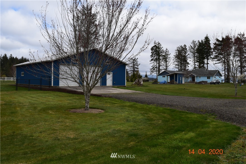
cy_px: 82
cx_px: 123
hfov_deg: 53.1
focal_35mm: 36
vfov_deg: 36.9
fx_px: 246
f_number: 11
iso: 400
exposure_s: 1/500
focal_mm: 24
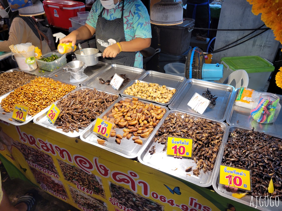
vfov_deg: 53.1
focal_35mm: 26
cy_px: 106
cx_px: 141
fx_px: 212
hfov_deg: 67.3
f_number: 1.8
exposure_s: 1/100
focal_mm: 5.4
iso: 100
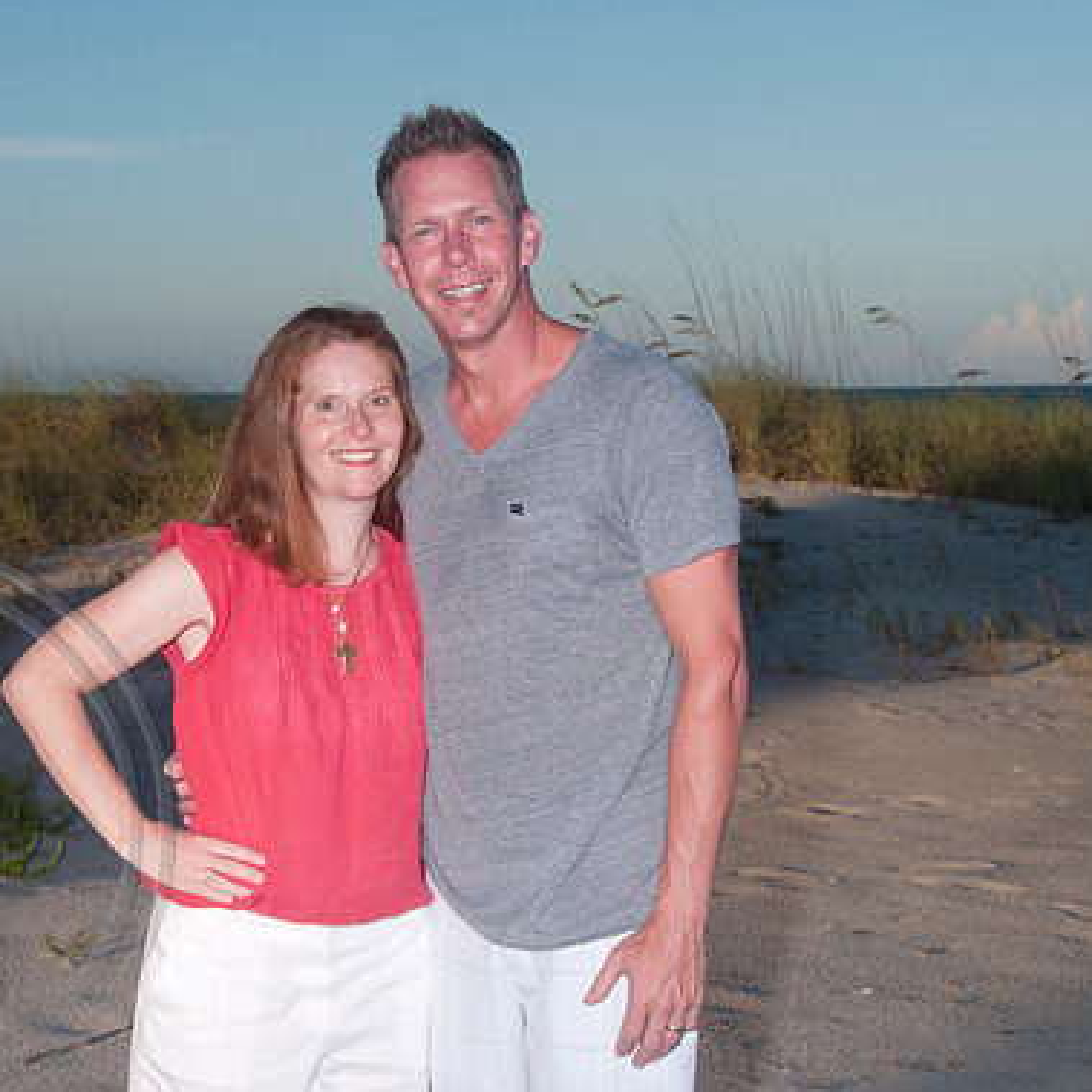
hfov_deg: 22.1
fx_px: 2784
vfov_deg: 22.2
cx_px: 398
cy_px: 543
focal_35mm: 78
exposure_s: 1/250
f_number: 10
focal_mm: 40
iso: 100
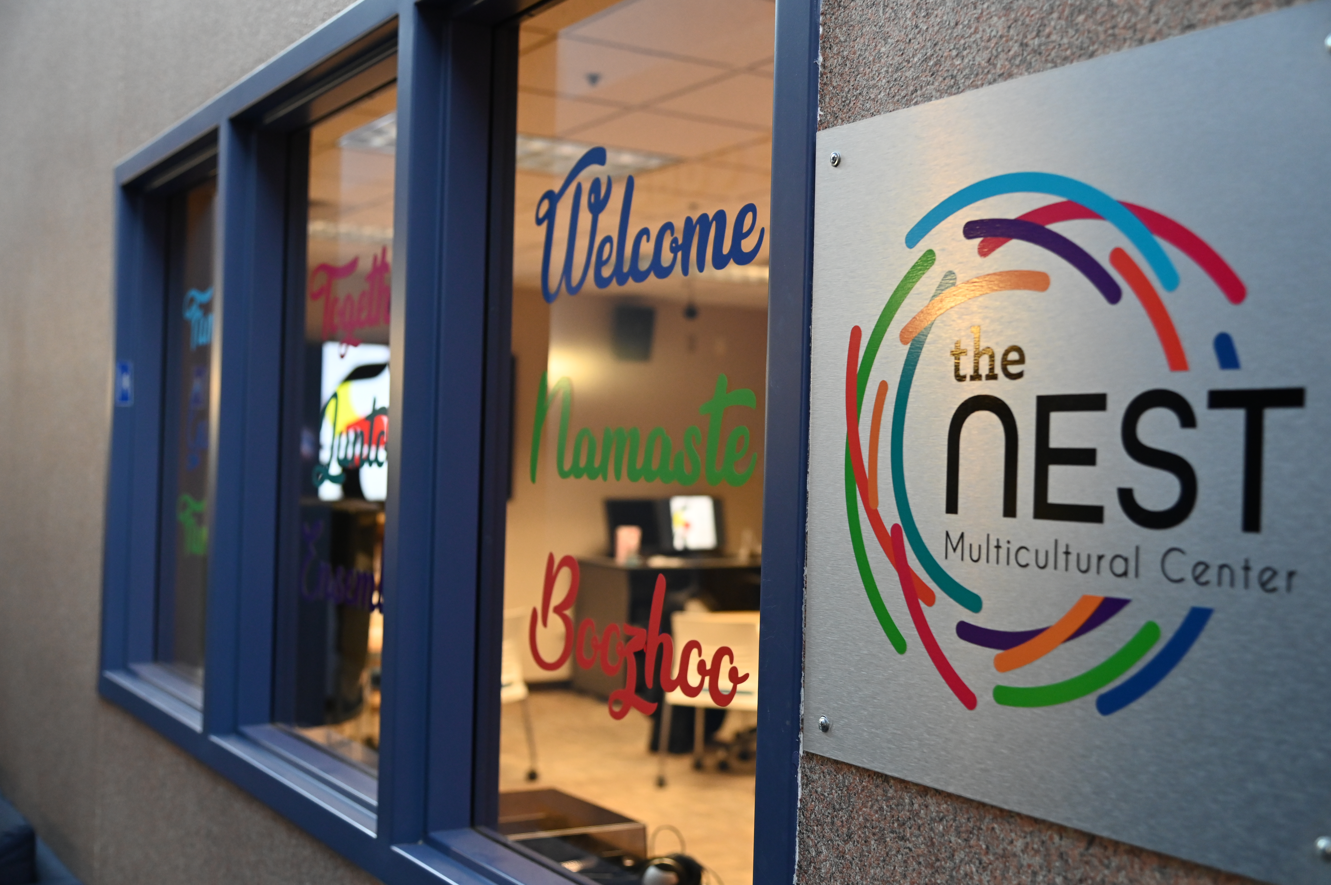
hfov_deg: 48.5
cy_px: 442
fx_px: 1478
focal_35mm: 40
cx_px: 666
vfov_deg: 33.4
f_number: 4
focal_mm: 40
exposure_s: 1/125
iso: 2500
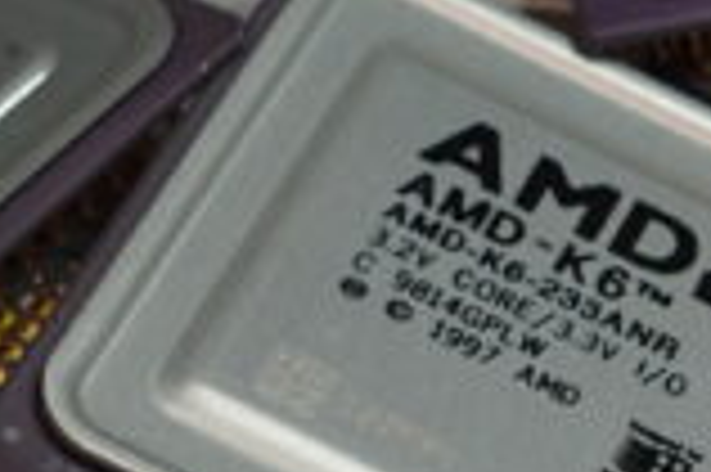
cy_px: 308
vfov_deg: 4.5
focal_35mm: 305
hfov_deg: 6.7
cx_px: 639
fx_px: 6017
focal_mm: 17.59
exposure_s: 1/80
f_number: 3.2
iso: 125
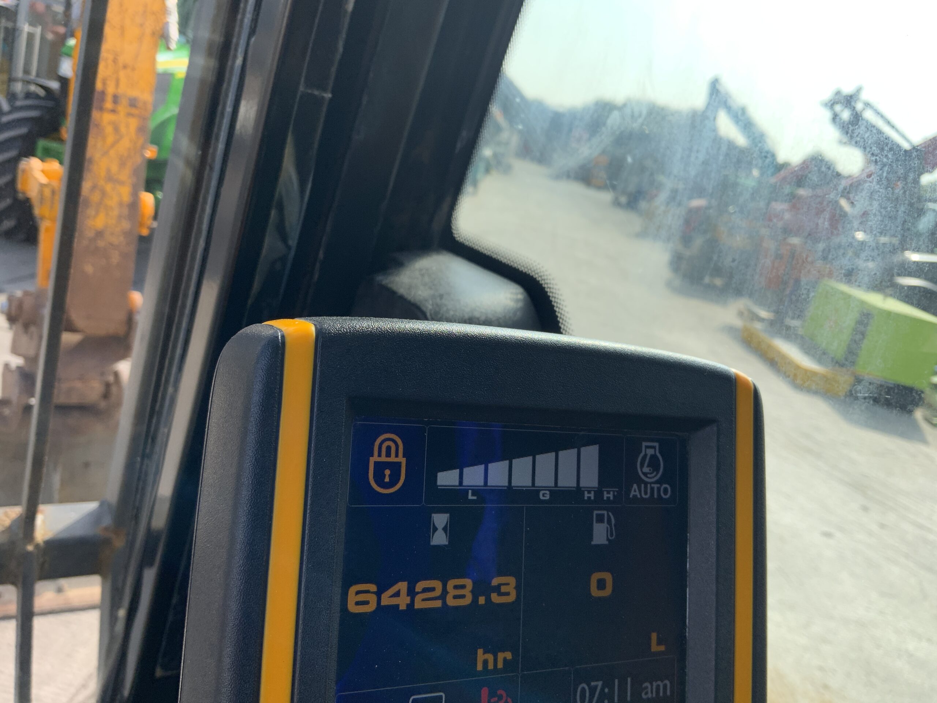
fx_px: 785
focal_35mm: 29
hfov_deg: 61.7
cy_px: 352
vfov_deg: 48.2
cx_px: 468
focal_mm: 3
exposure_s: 1/500
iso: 16
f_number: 1.8
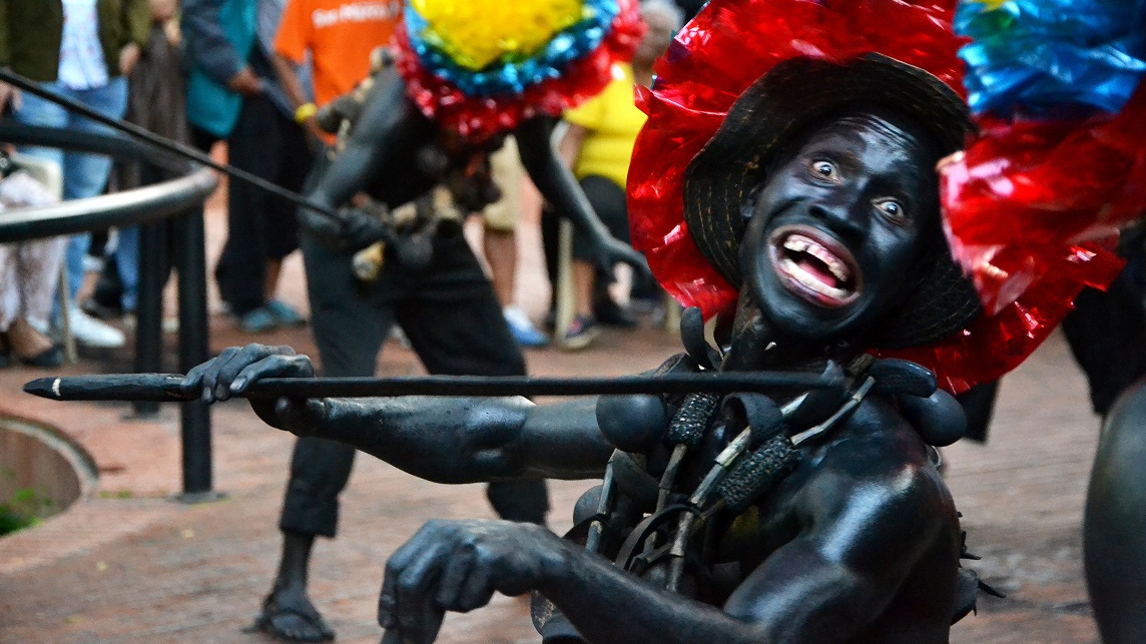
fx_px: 4087
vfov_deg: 9.0
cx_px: 570
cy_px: 276
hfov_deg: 16.0
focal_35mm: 135
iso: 3200
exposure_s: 1/100
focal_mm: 85
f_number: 5.6
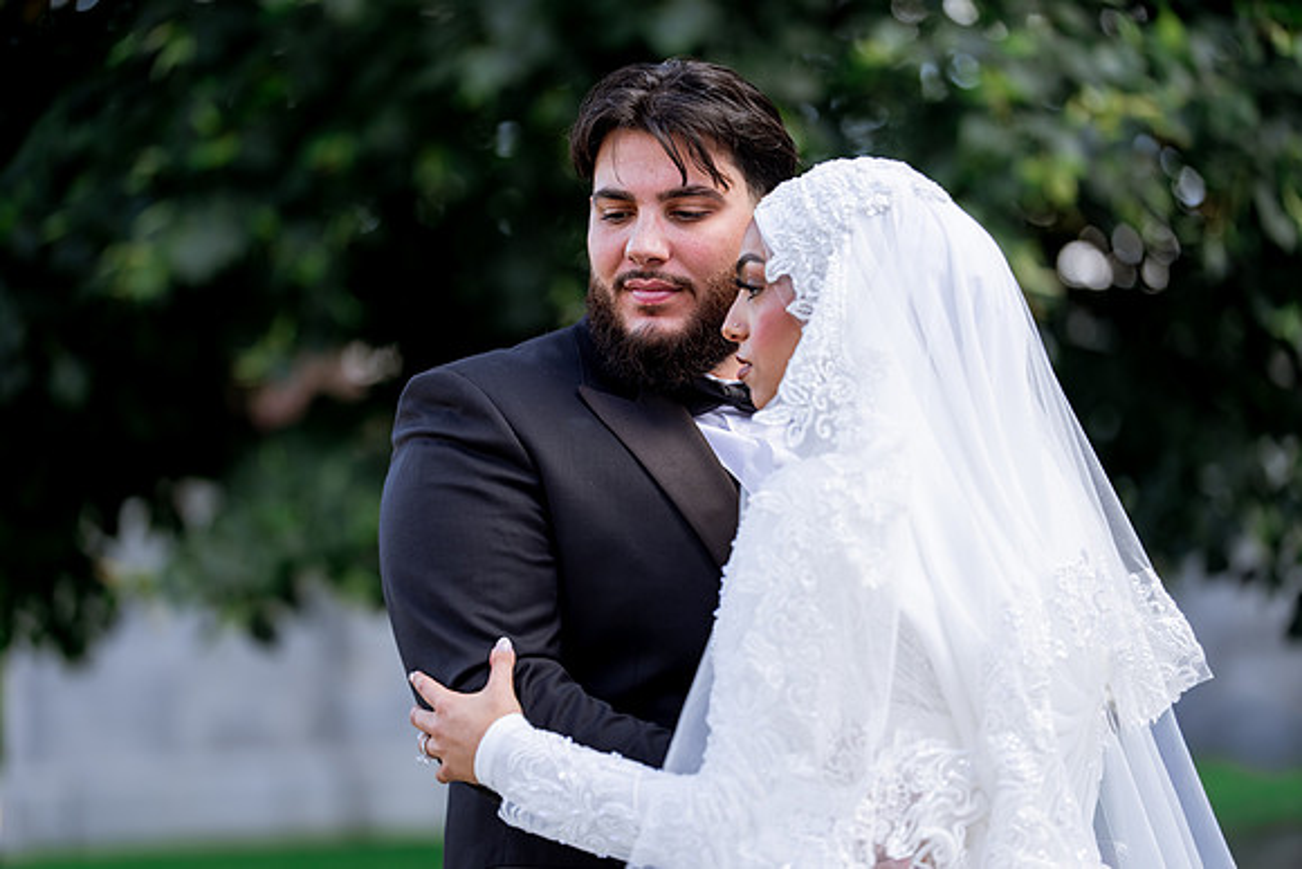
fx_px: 3907
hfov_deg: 18.9
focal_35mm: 108
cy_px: 434
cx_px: 651
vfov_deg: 12.7
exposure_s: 1/640
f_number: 2
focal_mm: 108
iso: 100
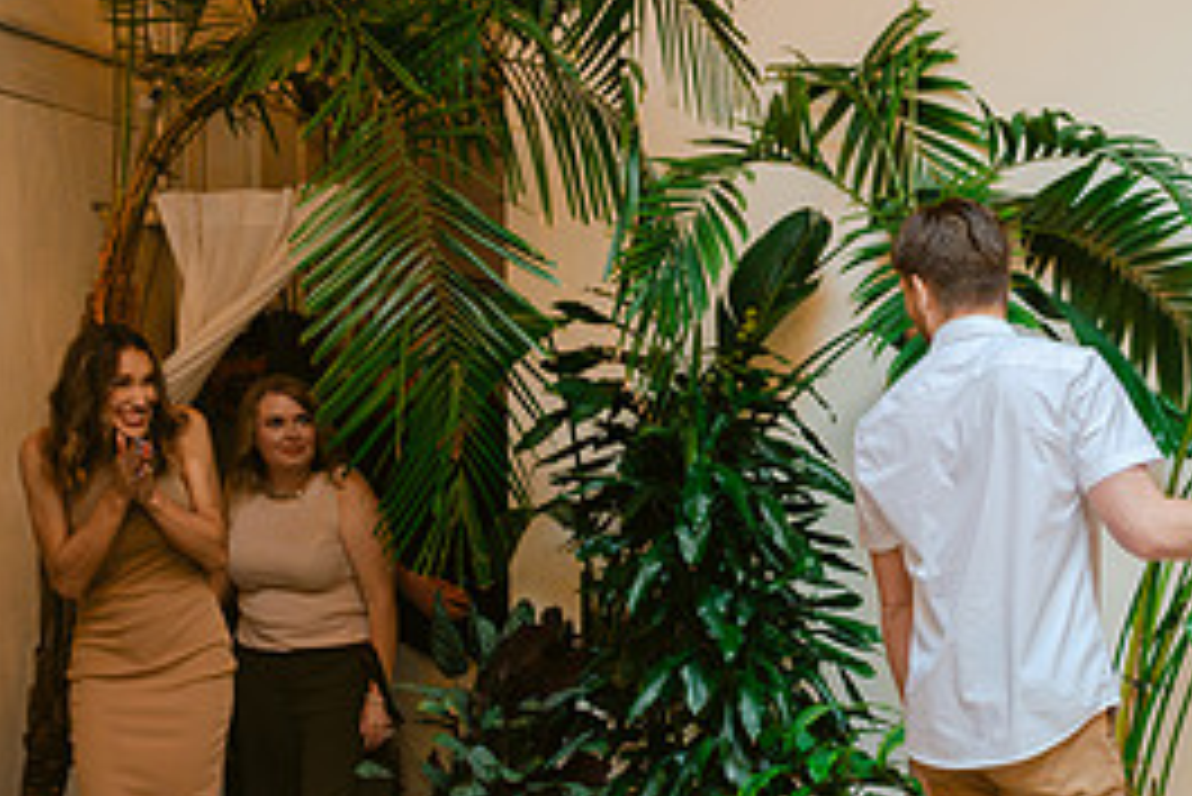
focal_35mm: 79
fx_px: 2617
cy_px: 542
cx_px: 1147
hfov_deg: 24.7
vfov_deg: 17.2
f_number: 2.8
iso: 1000
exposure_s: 1/250
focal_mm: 33
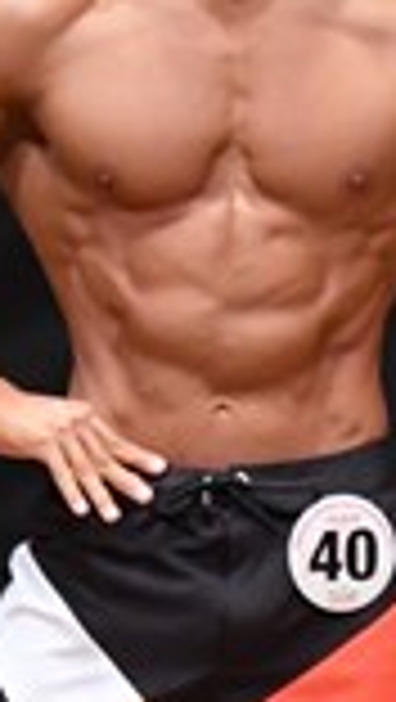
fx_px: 27605
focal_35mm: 1482
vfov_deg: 1.5
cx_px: 241
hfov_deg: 0.8
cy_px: 580
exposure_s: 1/400
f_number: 5.6
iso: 6400
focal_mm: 190
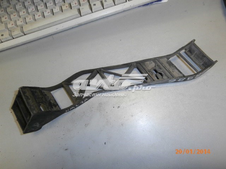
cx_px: 113
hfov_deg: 71.6
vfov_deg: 56.8
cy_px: 84
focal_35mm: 24
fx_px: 157
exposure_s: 1/30
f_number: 3
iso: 200
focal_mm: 4.2
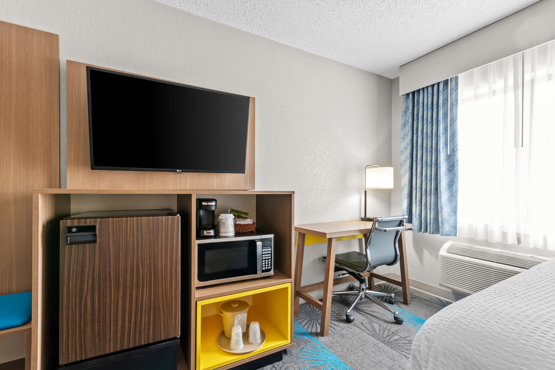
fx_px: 231
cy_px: 185
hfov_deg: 100.4
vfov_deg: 77.3
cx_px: 278
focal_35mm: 15
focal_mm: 10
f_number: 9
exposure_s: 1/1.25
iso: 125
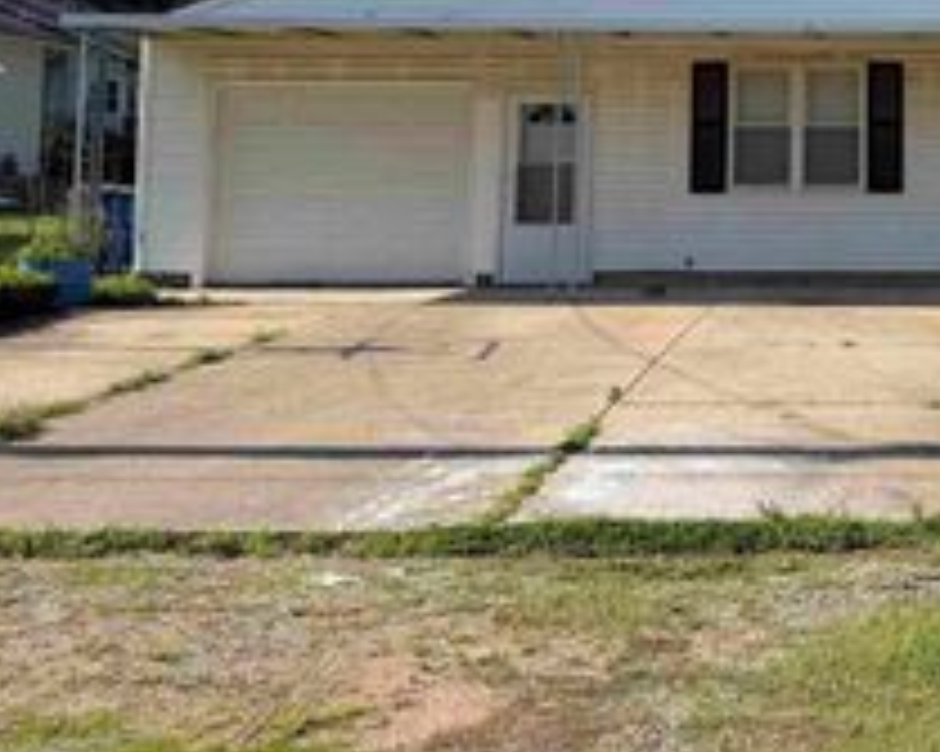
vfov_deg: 26.0
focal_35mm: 56
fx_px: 1557
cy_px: 34
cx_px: 927
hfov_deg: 31.2
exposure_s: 1/3953
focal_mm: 6.76
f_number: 1.78
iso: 80
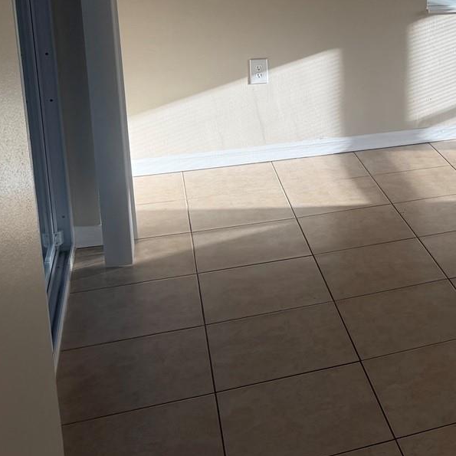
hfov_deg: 26.2
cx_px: 572
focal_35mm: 57
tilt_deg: -12.9
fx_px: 850
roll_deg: -0.7
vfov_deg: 29.1
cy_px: 66
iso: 80
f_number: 1.78
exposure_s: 1/535
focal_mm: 6.76
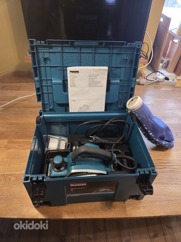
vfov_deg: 73.9
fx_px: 160
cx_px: 90
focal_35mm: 23
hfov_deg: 58.9
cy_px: 121
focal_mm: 5.4
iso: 800
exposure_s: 1/100
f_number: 1.8
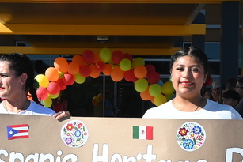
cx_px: 104
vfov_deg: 11.3
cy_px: 170
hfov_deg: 17.0
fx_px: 810
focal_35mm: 120
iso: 100
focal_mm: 24
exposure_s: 1/400
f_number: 7.1
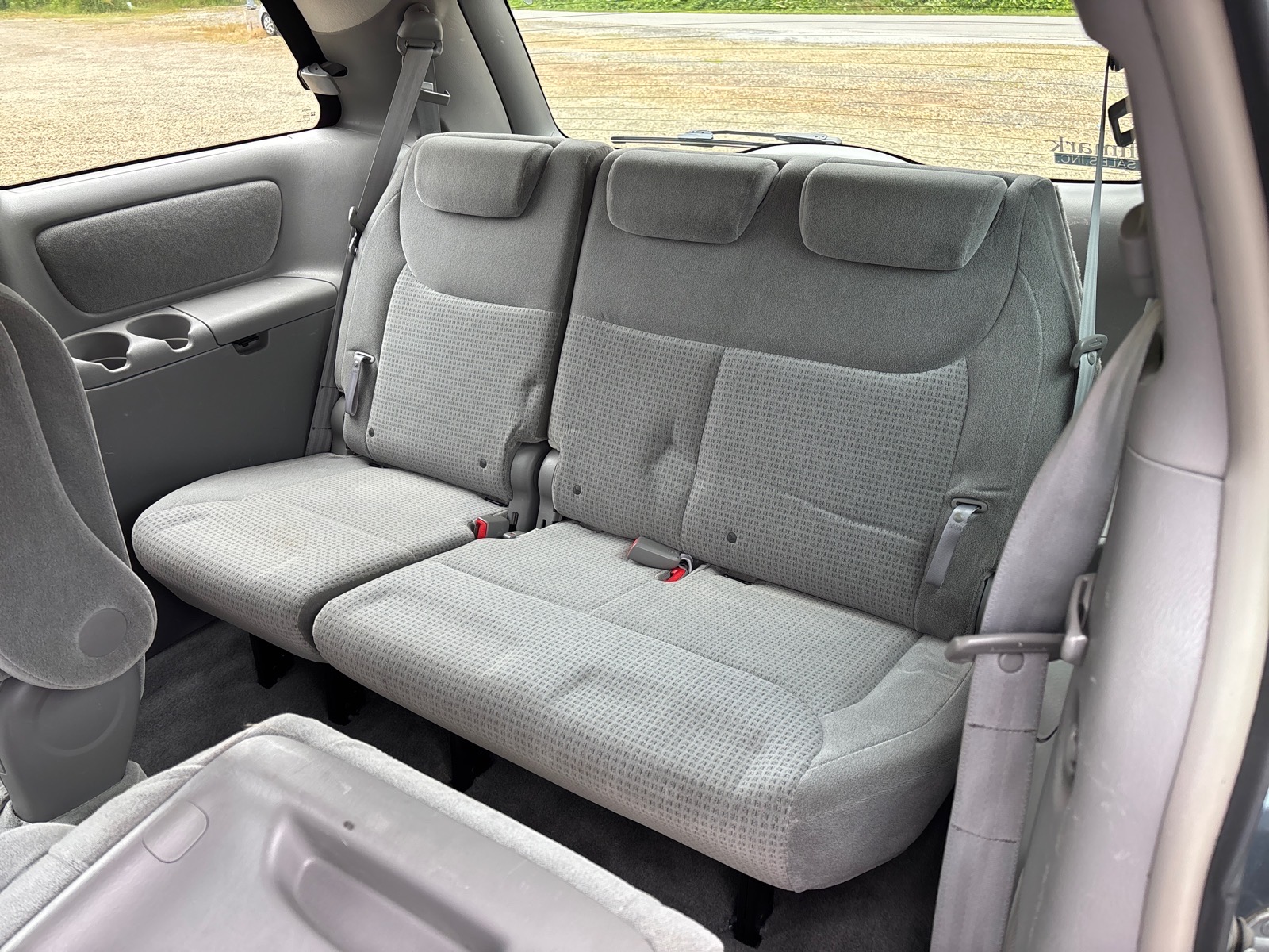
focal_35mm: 26
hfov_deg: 67.3
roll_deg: -1.2
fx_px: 953
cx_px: 634
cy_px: 476
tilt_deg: -30.9
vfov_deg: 53.1
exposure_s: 1/170
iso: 64
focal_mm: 5.96
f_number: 1.6
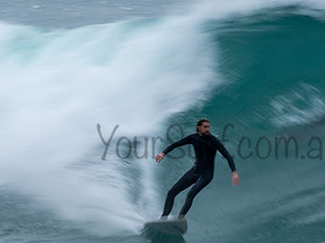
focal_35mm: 1500
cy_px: 132
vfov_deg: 1.0
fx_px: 14077
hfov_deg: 1.3
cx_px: 217
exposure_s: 1/25
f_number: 25
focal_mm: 500
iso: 100
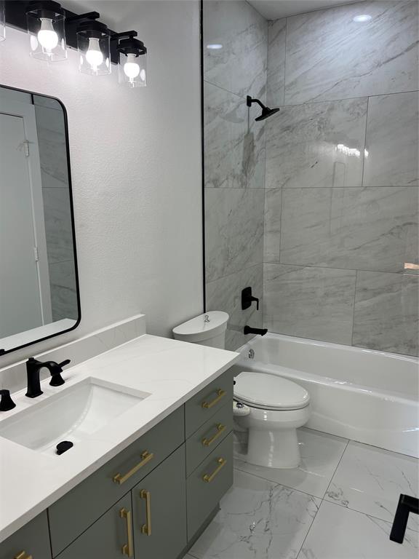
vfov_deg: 67.3
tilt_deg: -8.8
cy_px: 280
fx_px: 420
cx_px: 210
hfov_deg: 53.1
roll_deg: -1.2
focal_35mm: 26
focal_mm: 5.7
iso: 40
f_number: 1.5
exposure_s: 1/160
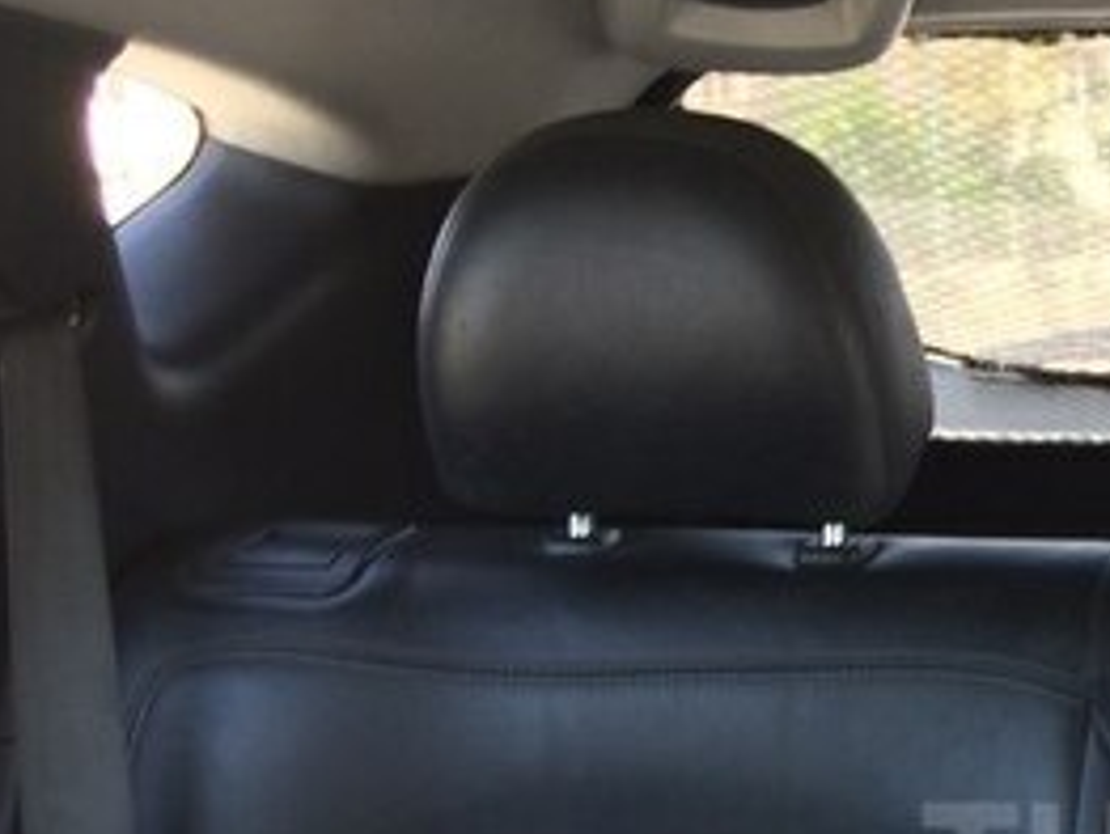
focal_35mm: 73
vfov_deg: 19.5
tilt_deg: -19.4
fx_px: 2343
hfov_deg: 24.1
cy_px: 866
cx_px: 1356
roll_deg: +0.5
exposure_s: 1/50
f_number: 2.2
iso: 40
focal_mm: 4.15
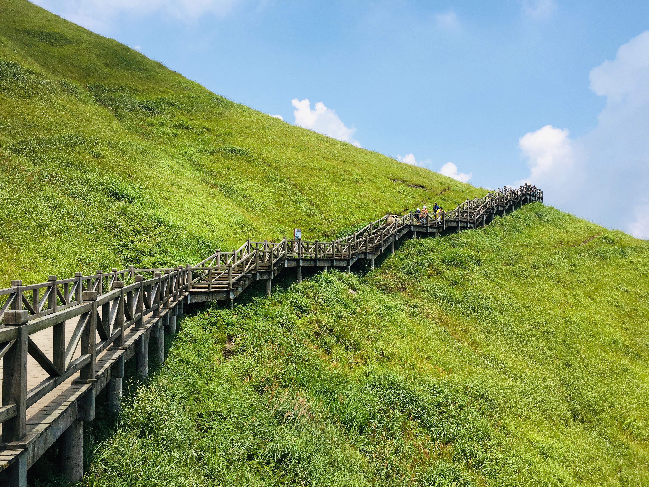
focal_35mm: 29
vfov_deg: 48.2
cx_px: 324
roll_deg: +1.5
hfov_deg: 61.7
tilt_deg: +3.0
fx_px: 544
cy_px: 244
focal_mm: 4.15
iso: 25
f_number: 2.2
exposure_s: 1/1923
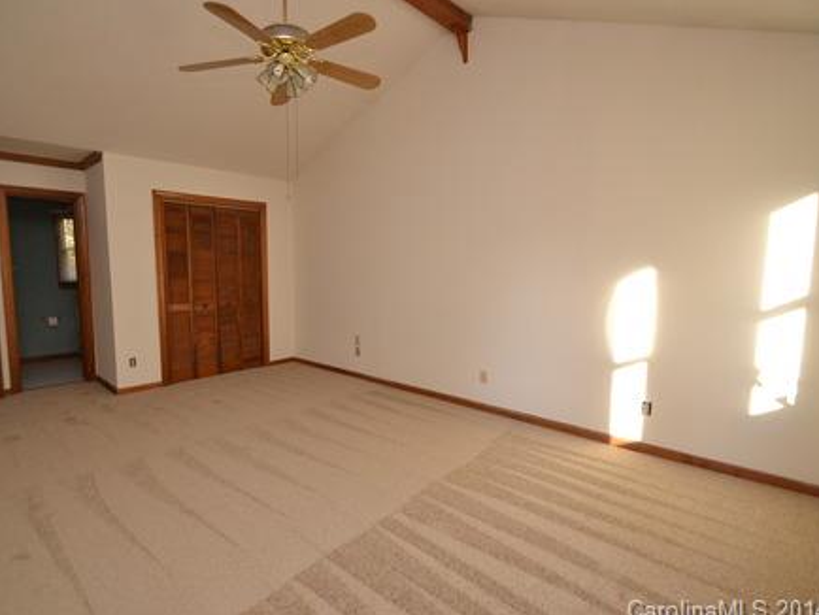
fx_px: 402
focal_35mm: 17
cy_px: 307
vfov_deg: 74.8
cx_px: 360
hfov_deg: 90.6
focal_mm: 10
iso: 400
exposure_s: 1/60
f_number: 4
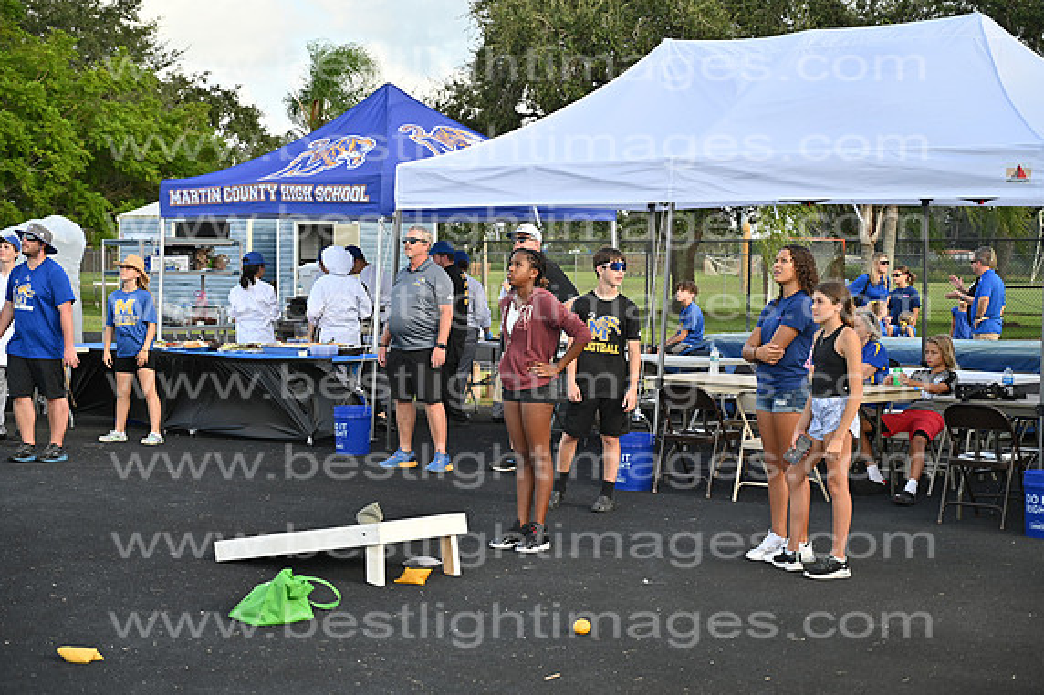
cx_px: 522
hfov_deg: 28.5
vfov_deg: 19.2
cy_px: 347
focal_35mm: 71
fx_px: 2058
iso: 160
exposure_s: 1/500
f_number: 4
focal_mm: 70
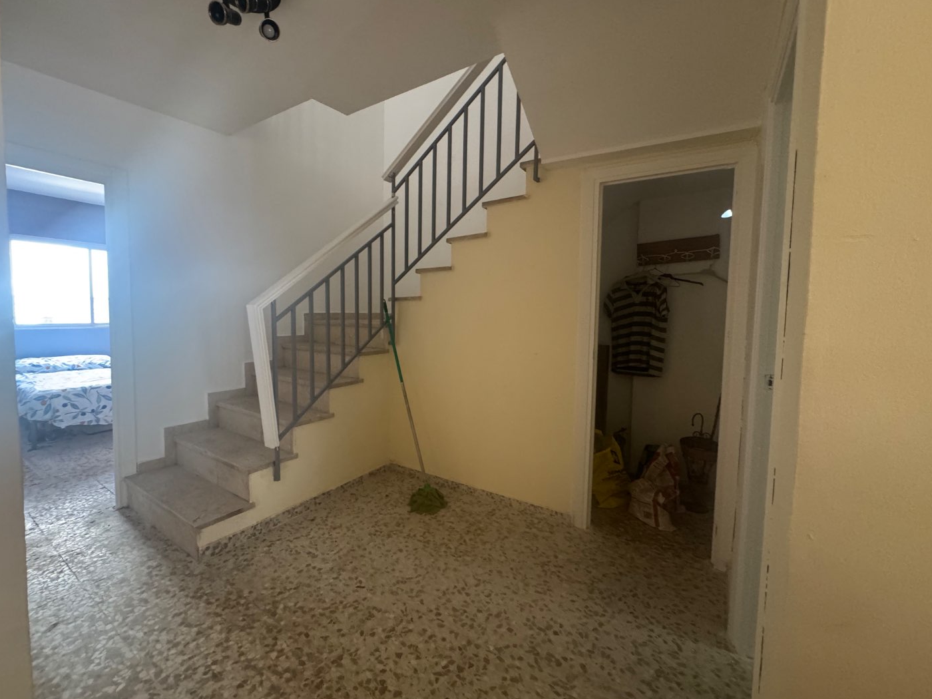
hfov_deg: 98.1
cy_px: 336
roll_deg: -1.2
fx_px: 404
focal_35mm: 15
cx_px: 439
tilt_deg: -3.5
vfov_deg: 81.7
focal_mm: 2.22
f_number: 2.2
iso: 500
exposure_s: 1/50
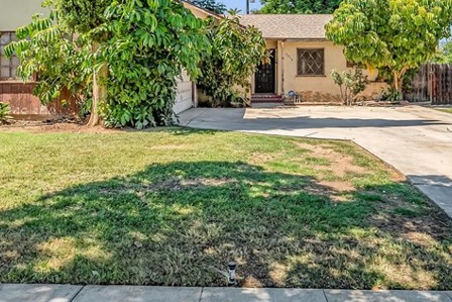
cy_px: 79
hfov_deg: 58.6
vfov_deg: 40.1
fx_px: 402
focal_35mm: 32
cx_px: 251
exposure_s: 1/200
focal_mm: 14
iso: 100
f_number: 8
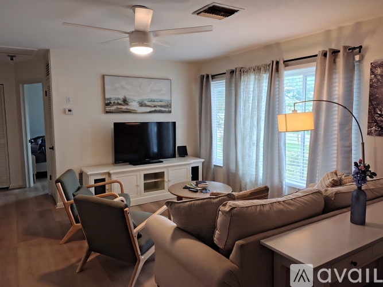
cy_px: 144
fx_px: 277
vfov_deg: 54.9
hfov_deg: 69.4
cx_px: 192
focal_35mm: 25
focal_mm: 4.71
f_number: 1.7
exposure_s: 1/60
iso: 267
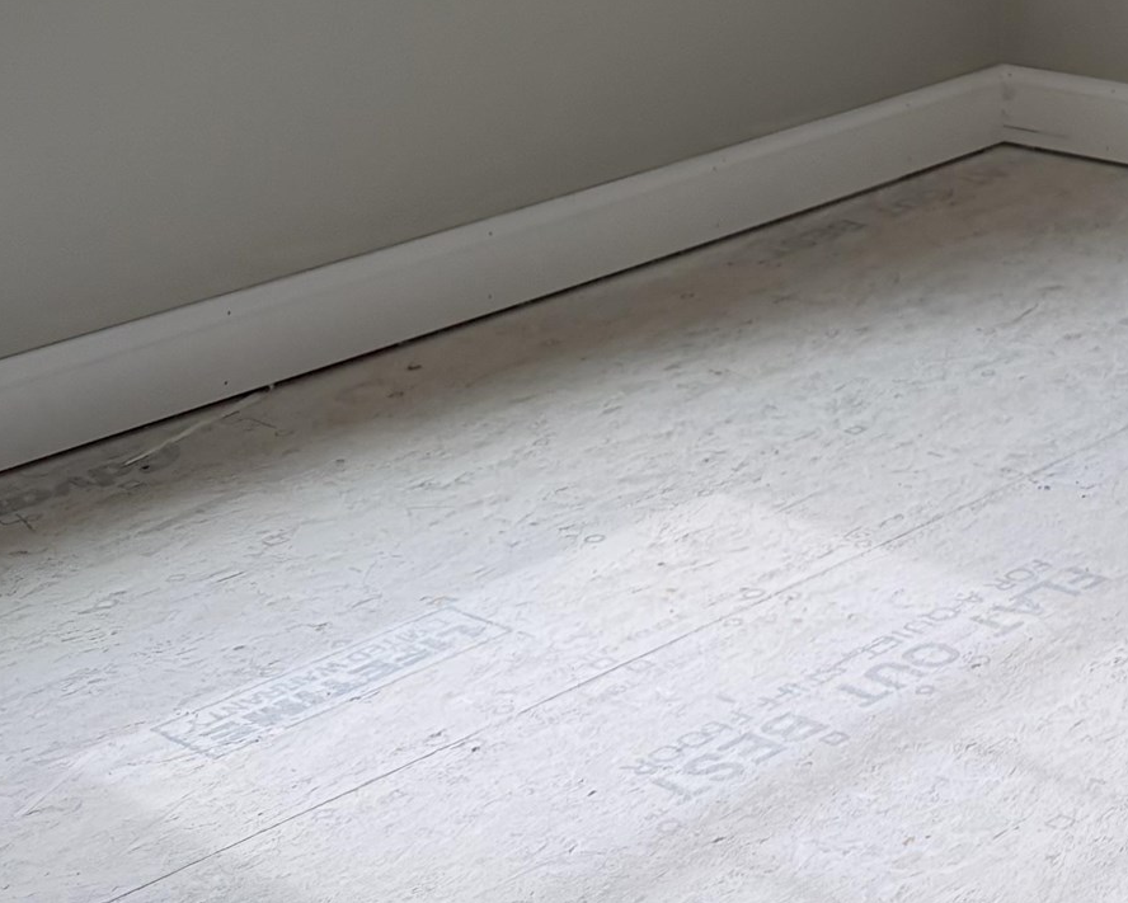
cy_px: -526
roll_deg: -0.2
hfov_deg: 21.0
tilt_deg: -1.8
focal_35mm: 81
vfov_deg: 16.8
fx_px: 2705
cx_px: 1532
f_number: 1.78
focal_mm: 6.76
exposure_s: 1/235
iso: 100
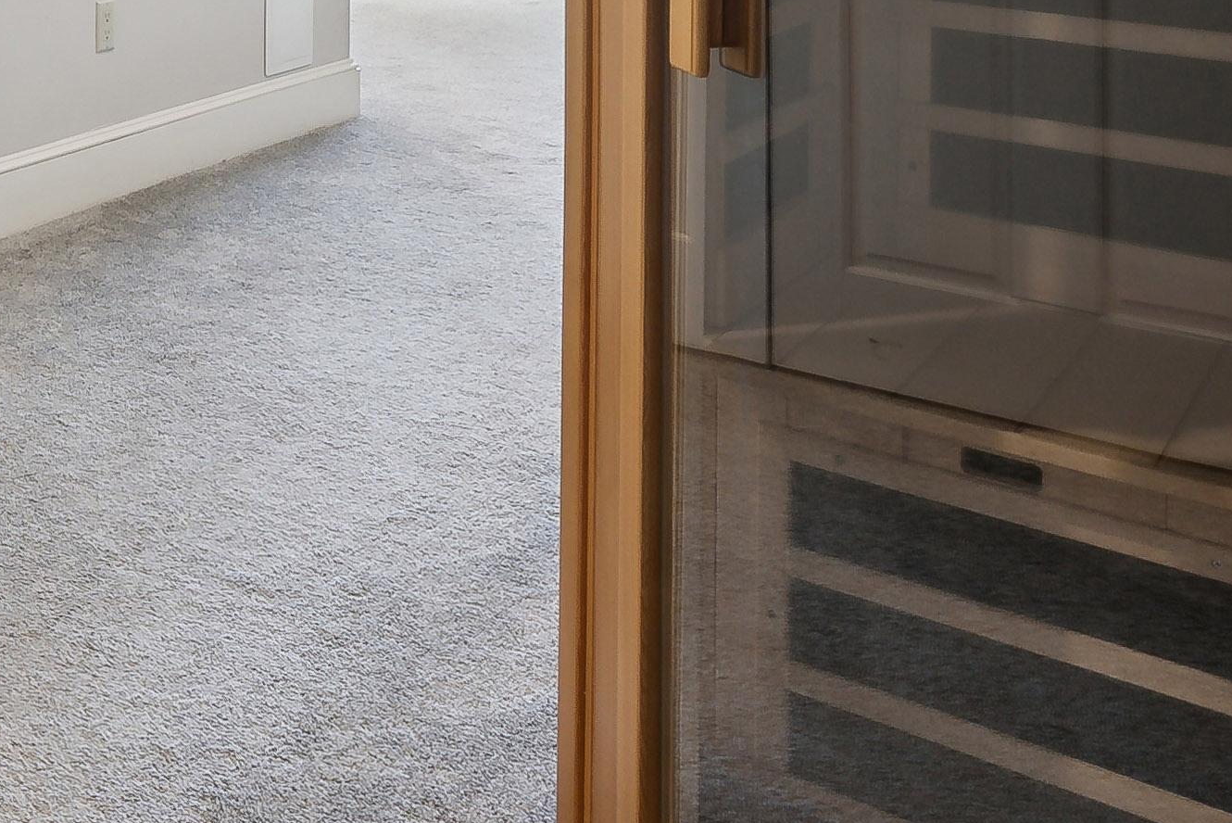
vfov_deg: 23.2
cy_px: -279
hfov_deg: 30.4
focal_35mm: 51
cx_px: -386
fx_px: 1746
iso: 400
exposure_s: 1/30
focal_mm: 16
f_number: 7.1
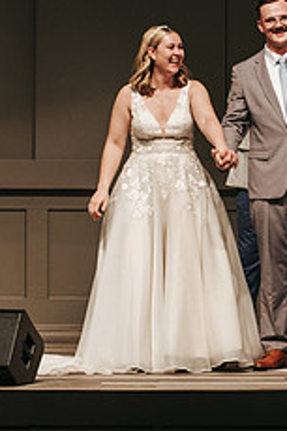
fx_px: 3042
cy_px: 177
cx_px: 287
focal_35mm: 254
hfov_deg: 5.4
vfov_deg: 8.1
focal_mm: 50
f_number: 3.2
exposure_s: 1/200
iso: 1000
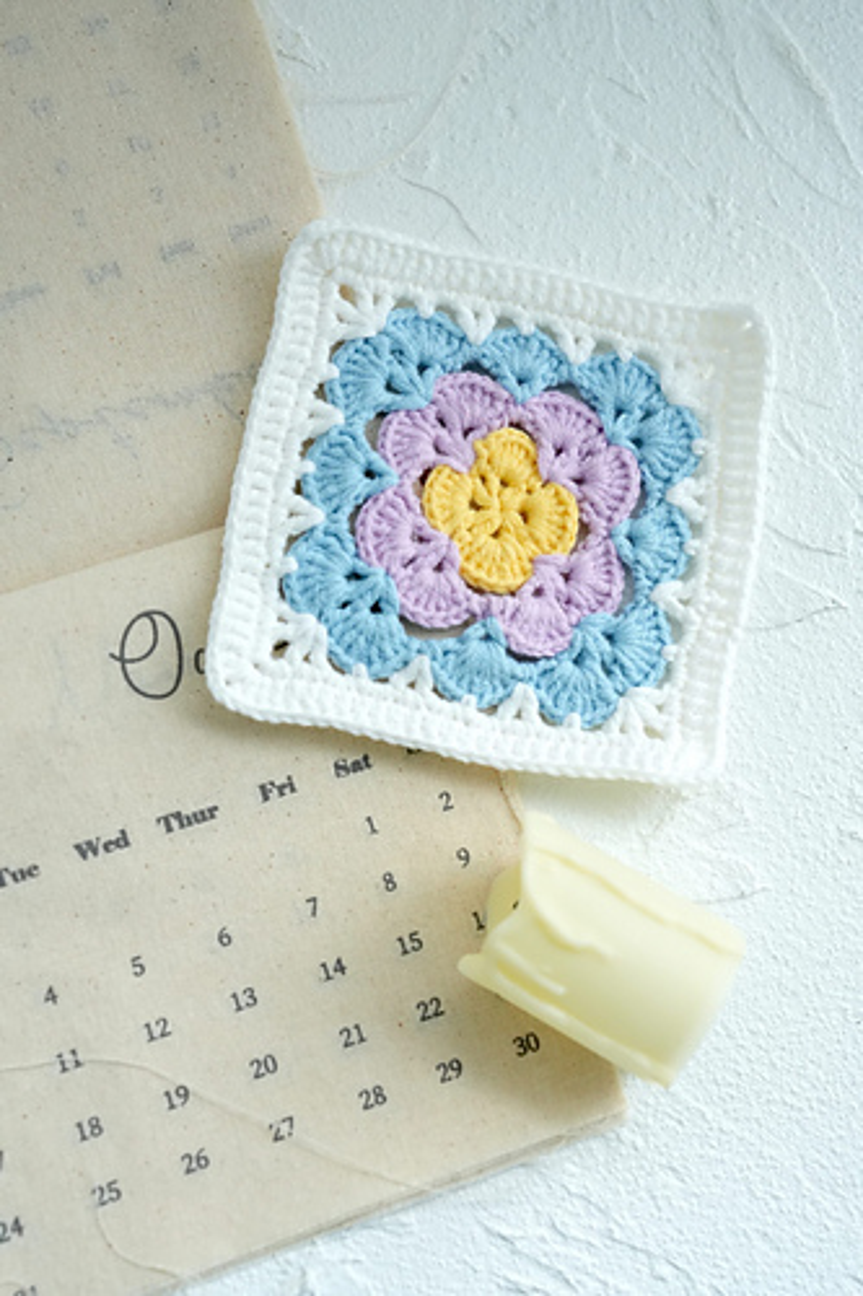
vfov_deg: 28.9
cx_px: 432
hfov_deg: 19.4
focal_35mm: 70
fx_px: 2519
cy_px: 648
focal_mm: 70
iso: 3200
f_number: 7.1
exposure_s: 1/500
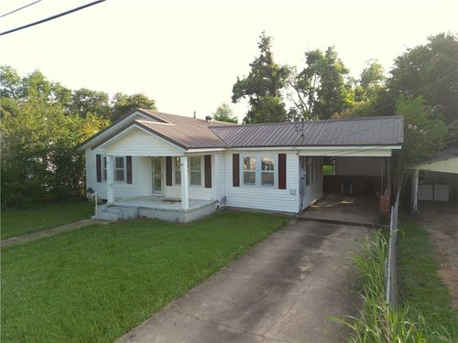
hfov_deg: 71.6
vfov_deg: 56.8
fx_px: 318
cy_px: 172
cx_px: 229
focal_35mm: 24
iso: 100
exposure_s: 1/320
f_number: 1.7
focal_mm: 6.72
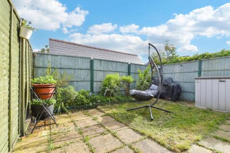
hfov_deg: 71.5
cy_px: 76
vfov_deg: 51.3
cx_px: 115
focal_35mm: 25
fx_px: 160
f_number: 8
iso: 160
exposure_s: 1/200
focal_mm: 17
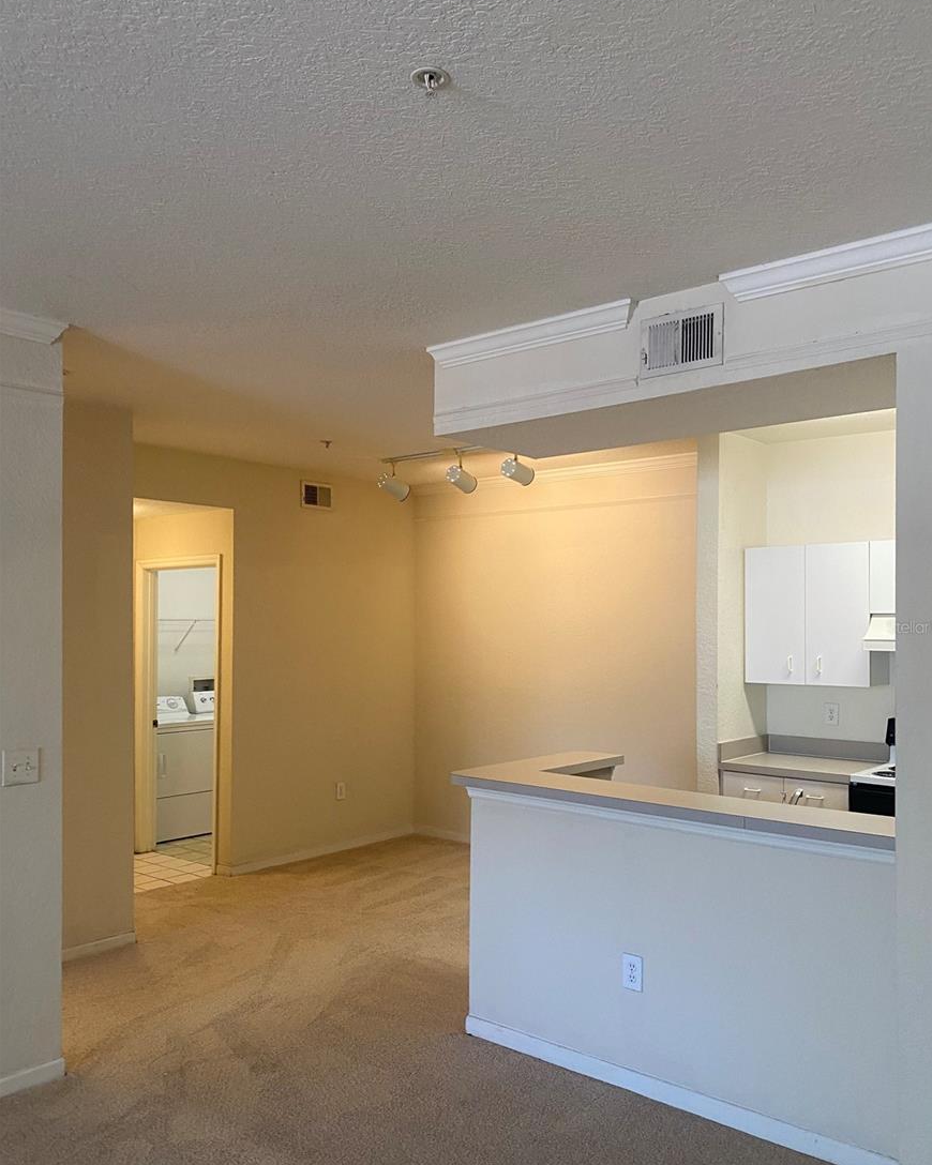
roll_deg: +0.4
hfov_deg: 51.5
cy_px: 626
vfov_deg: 62.1
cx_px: 481
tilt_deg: +2.1
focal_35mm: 28
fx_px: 966
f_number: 1.8
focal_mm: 4.25
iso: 125
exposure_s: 1/60
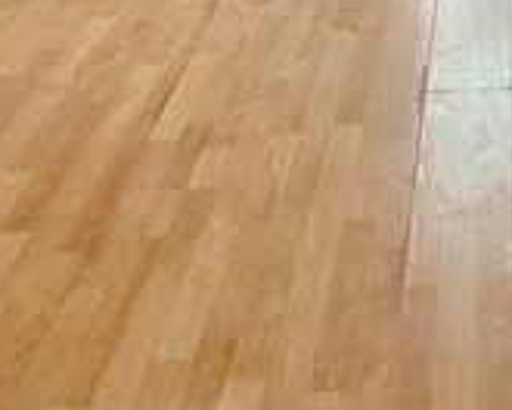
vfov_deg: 13.7
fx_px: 1288
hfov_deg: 21.4
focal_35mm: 85
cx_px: 562
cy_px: -531
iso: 400
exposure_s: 1/60
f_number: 2.2
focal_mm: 2.22
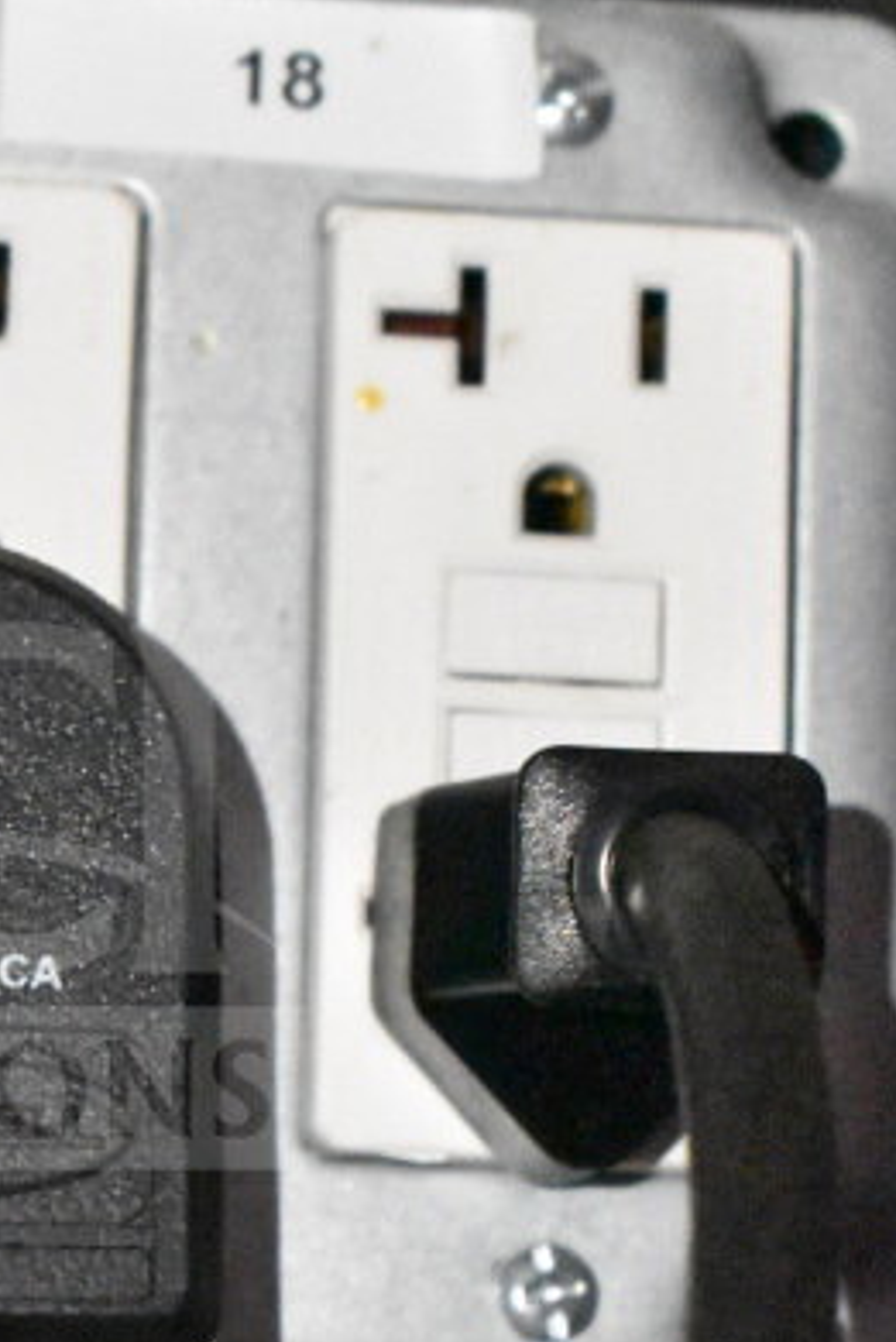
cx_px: -82
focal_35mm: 193
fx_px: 7205
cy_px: 898
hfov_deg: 7.1
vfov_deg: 10.6
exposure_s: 1/100
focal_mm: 55
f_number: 5.6
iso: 20000
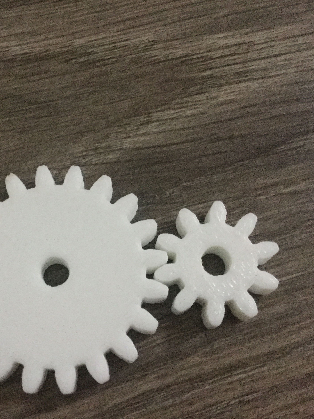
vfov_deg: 44.8
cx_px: 102
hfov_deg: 34.0
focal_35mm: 42
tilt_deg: -76.6
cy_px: 211
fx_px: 508
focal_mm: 3.3
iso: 320
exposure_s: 1/17
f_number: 2.4
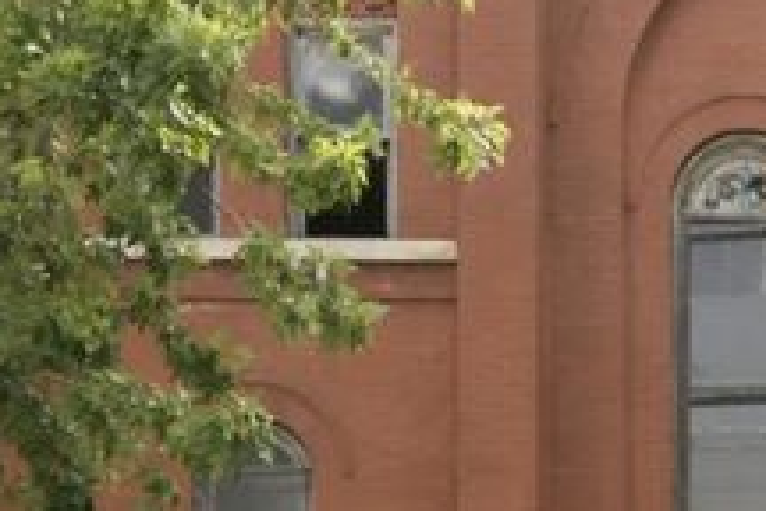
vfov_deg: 17.7
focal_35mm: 76
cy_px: 461
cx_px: 844
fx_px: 1617
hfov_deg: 24.8
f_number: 7.1
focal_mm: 16
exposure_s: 1/100
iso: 80
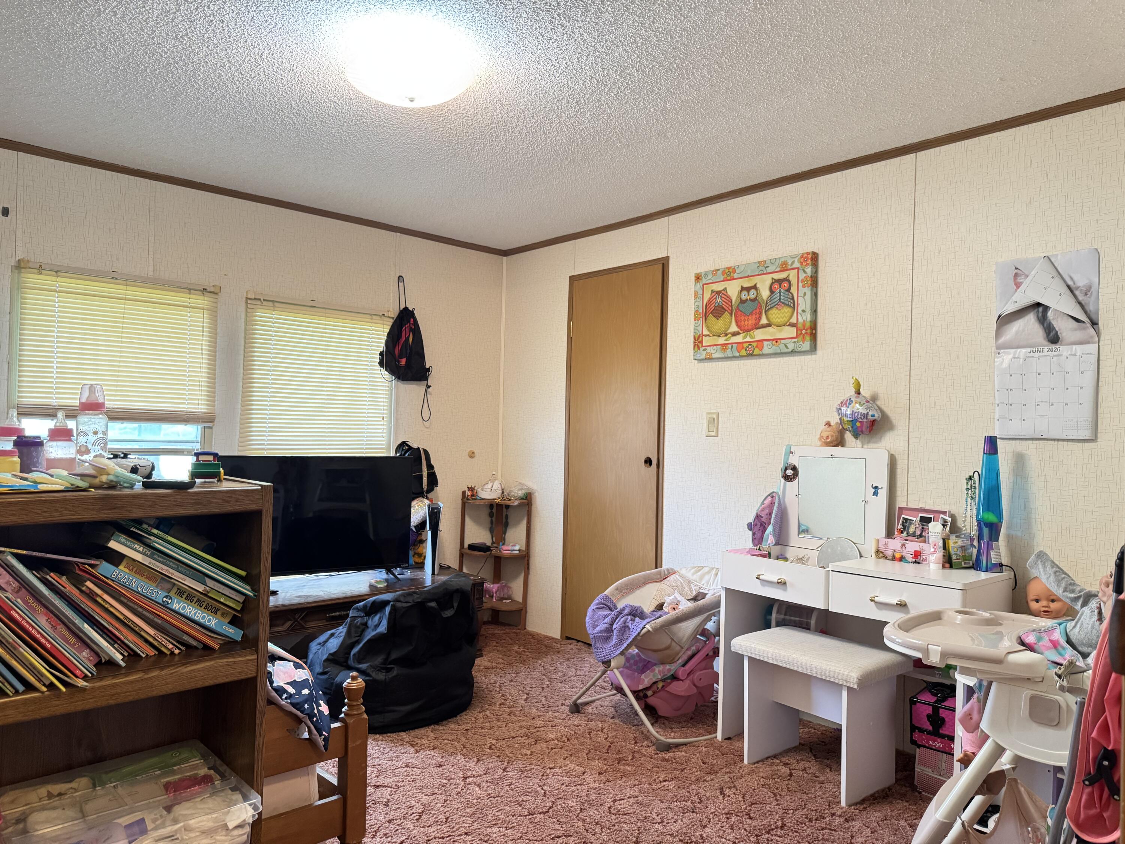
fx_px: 780
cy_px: 422
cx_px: 562
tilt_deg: -0.3
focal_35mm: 24
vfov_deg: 56.8
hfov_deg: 71.6
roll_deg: -1.5
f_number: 1.78
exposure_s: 1/60
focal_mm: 6.76
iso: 640
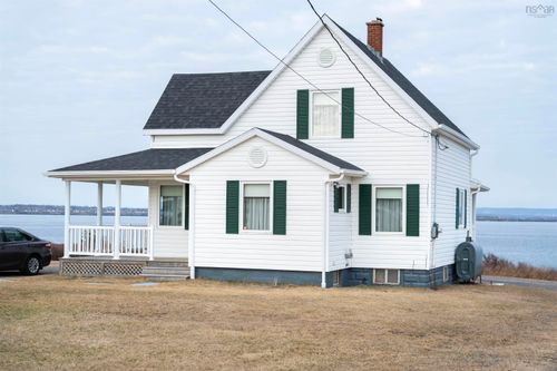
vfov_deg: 24.6
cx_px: 278
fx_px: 851
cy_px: 186
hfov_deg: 36.3
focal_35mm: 55
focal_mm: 55
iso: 200
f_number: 5
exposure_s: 1/500
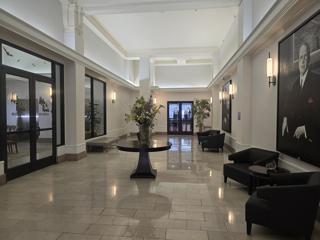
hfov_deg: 73.9
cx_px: 160
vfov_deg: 58.9
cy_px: 120
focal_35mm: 23
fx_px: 213
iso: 250
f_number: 1.7
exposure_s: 1/120
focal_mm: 6.3
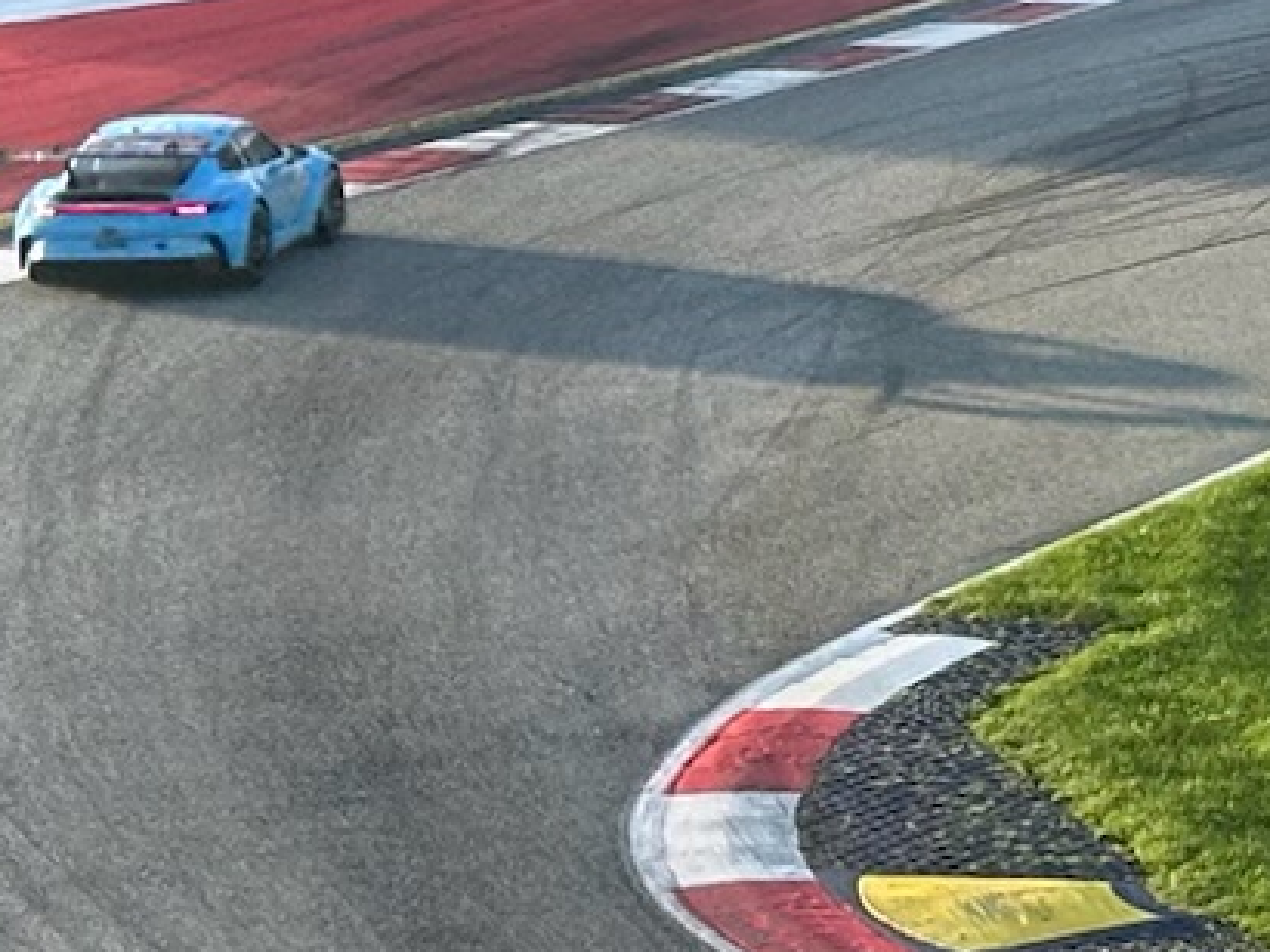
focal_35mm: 239
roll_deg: +1.6
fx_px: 8766
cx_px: 2024
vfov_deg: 6.2
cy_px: -127
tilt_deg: -2.3
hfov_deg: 8.1
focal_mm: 6.86
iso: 64
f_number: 1.78
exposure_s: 1/1305
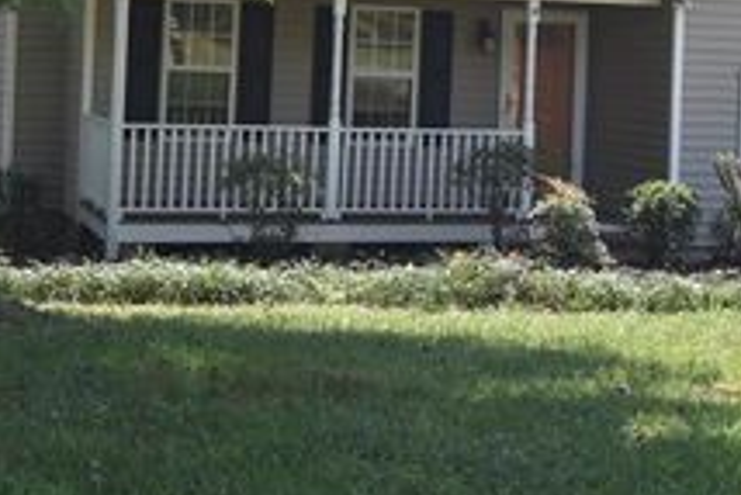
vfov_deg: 14.8
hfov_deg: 22.3
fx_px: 1874
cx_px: 447
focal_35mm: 91
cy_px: 5
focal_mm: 26
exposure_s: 1/250
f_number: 8
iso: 200
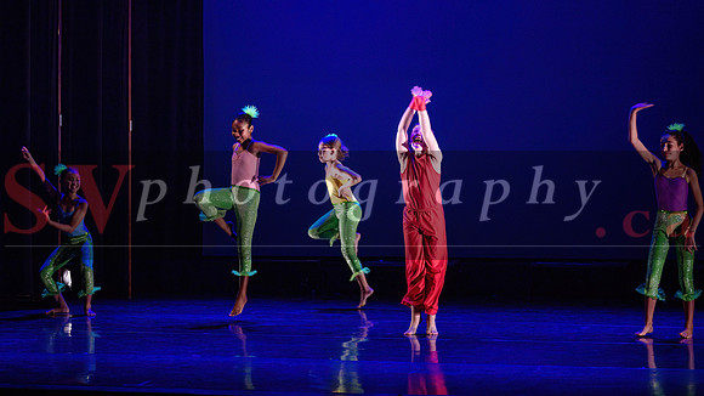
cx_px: 330
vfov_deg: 11.7
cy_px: 154
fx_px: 1938
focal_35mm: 104
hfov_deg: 20.6
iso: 1600
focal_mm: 92
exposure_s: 1/200
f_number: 2.8
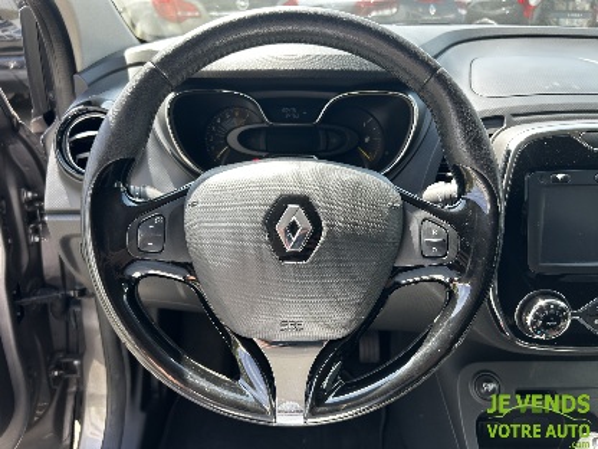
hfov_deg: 67.3
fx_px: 449
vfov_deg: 53.1
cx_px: 299
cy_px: 224
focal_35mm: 26
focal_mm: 5.7
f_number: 1.5
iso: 40
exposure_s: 1/178
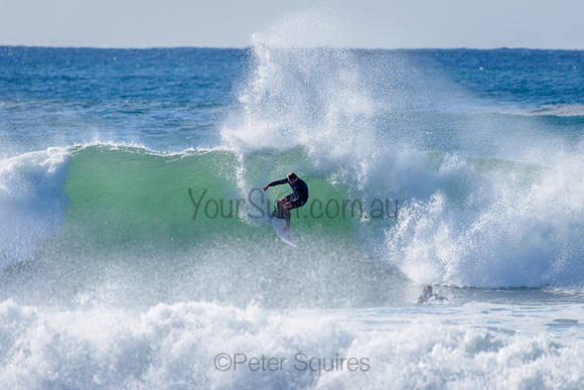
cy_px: 195
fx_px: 8283
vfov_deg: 2.7
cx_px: 296
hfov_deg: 4.0
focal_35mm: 511
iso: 160
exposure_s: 1/2000
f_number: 5.6
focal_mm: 500
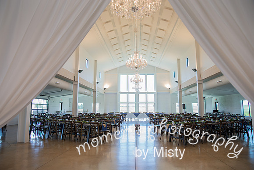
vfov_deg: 53.2
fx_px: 169
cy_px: 85
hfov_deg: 73.7
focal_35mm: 24
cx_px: 127
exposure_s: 1/160
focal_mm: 24
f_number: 3.5
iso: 500
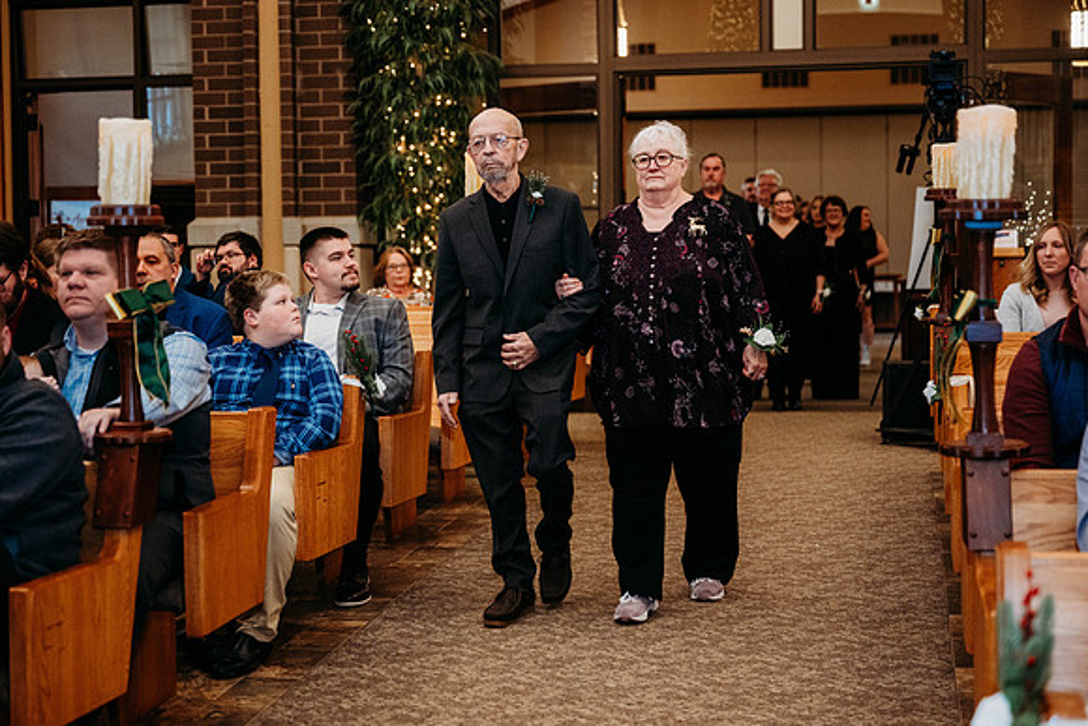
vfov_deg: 22.7
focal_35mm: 60
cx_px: 544
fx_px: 1812
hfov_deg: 33.4
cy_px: 363
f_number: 2.8
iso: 2000
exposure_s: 1/200
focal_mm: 59
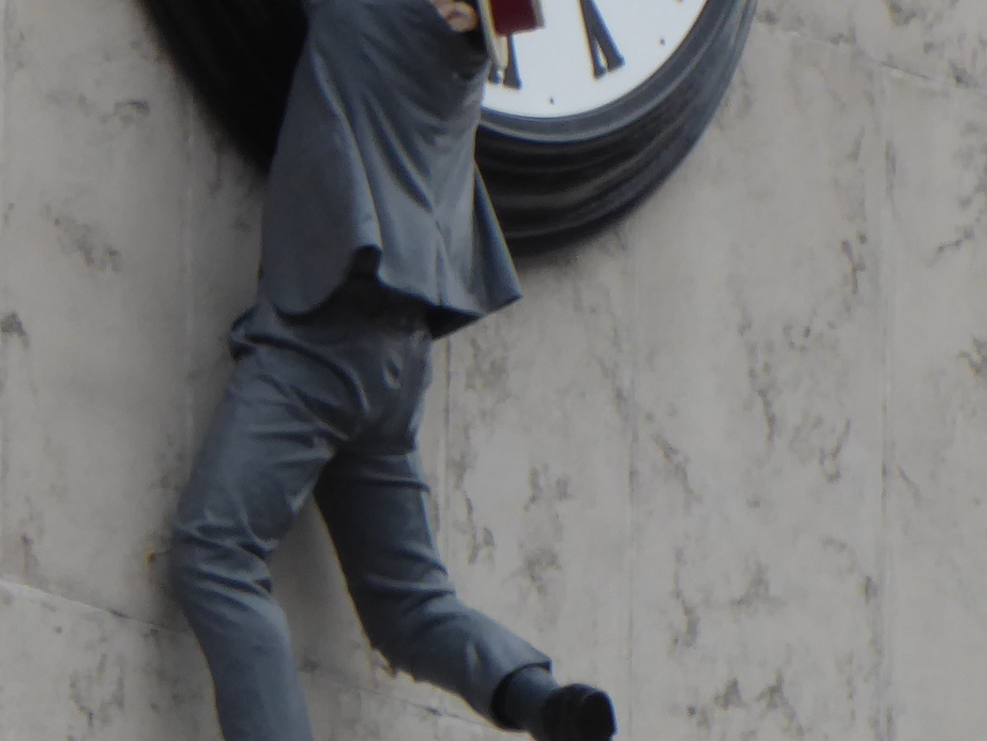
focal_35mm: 1388
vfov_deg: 1.1
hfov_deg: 1.4
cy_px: 84
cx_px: 438
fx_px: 39586
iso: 125
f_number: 6
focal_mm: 89.6
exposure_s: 1/100
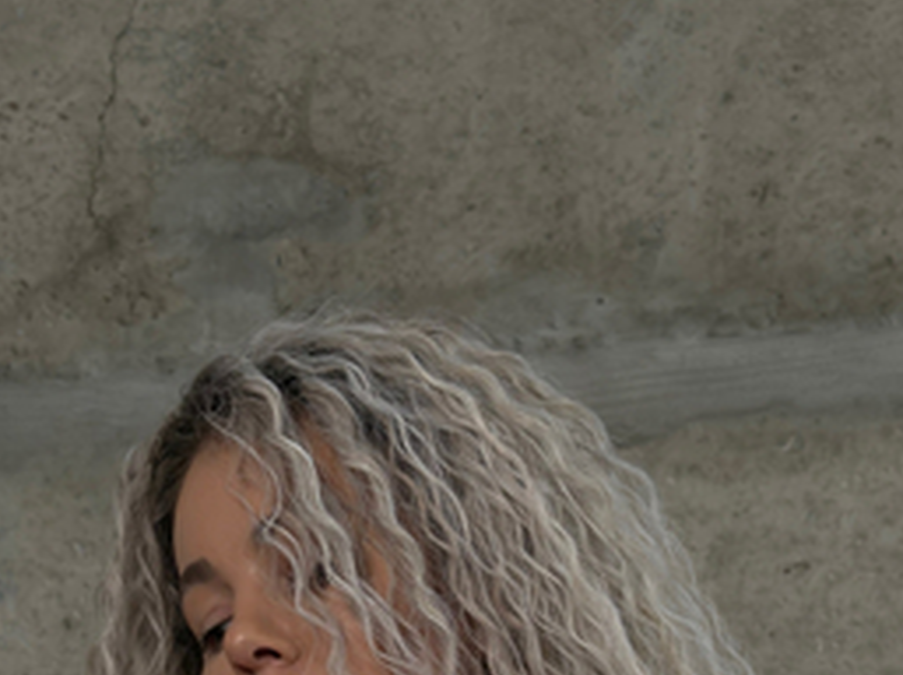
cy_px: 1325
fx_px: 2761
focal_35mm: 106
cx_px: 597
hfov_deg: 18.5
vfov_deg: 12.4
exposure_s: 1/60
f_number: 1.8
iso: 125
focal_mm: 6.76
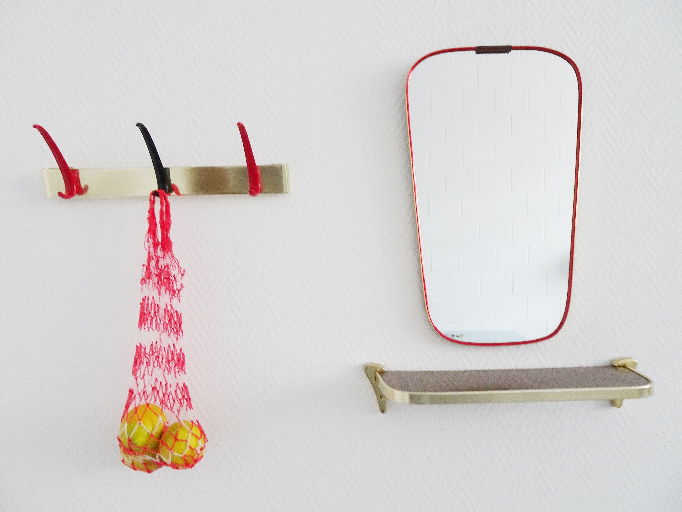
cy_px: 256
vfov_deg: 56.8
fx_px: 473
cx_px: 341
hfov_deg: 71.6
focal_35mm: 24
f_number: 3.5
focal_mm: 4.1
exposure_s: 1/30
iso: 160
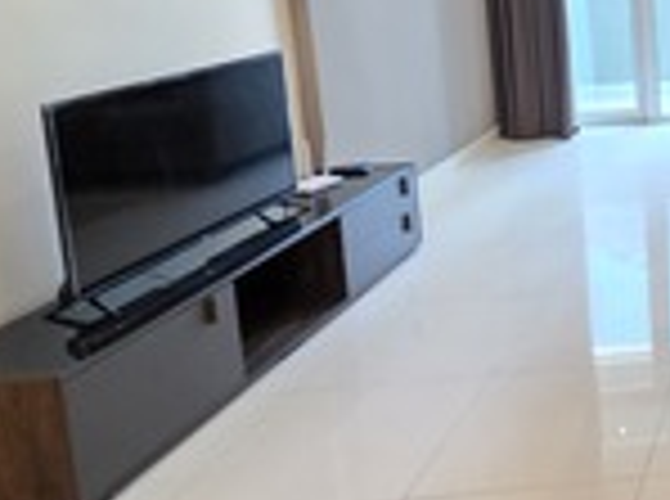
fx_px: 772
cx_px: 933
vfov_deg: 33.8
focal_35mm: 40
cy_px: 47
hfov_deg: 31.6
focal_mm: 2.2
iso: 640
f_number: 1.9
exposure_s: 1/50
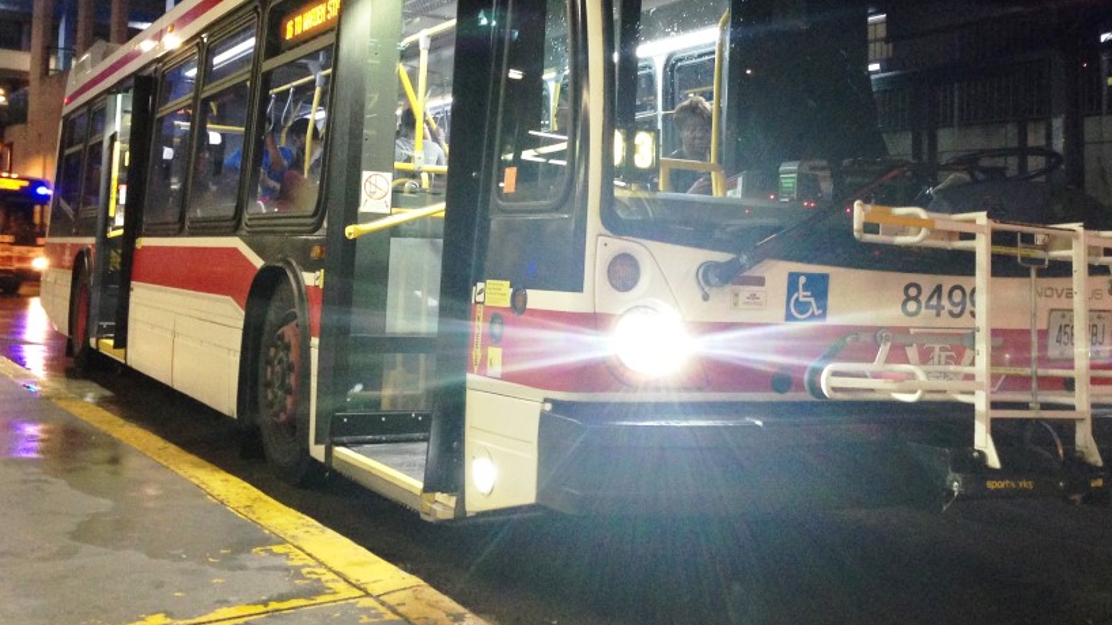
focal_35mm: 45
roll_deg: -2.5
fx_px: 1327
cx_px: 614
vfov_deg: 26.3
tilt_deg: +3.9
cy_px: 197
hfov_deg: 45.4
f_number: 2.4
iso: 250
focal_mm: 4.12
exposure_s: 1/20
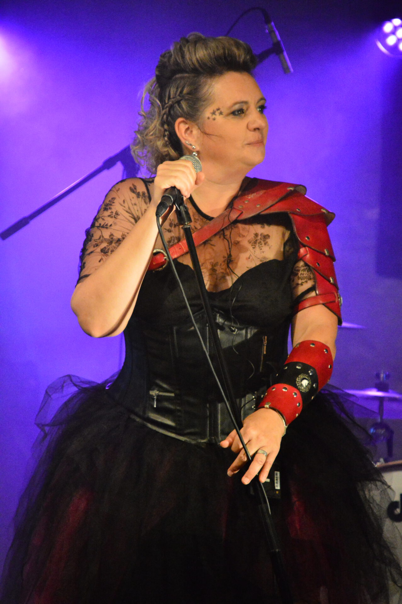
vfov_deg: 7.4
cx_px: 201
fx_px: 4655
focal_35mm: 278
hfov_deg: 4.9
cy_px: 302
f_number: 6.3
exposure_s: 1/160
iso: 6400
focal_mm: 185
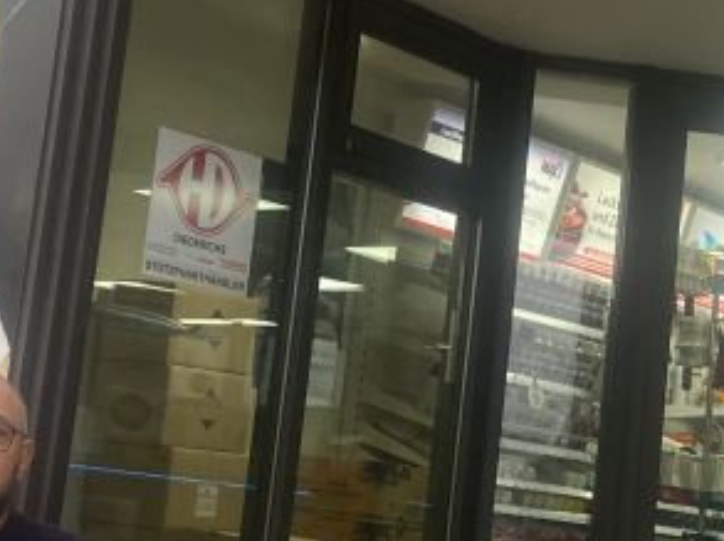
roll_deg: -5.5
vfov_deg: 16.2
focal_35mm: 91
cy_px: 227
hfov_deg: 21.5
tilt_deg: +9.3
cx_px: 442
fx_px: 1901
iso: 100
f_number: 1.8
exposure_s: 1/121
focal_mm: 4.25
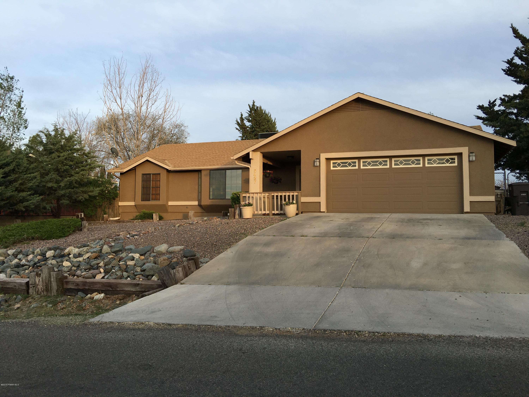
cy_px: 198
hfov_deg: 61.7
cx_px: 264
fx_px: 443
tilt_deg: +4.3
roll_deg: -0.8
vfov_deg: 48.2
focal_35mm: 29
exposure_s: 1/221
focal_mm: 4.15
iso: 25
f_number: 2.2
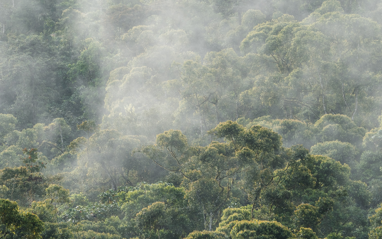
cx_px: 175
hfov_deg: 5.0
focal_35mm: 421
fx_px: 4383
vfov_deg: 3.1
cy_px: 127
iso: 320
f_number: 6.3
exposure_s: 1/400
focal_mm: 200
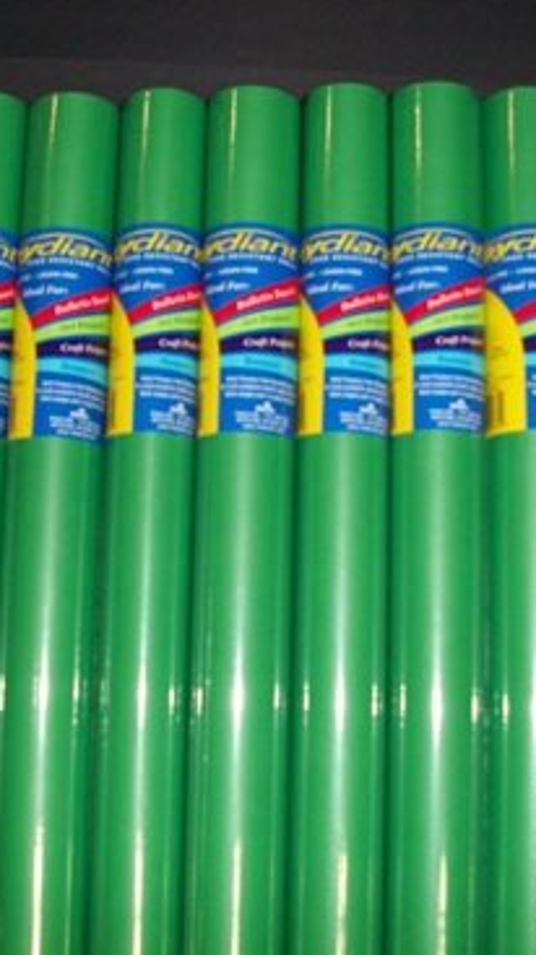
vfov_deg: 39.9
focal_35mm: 52
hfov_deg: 23.0
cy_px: 470
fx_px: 1316
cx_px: 263
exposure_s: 1/125
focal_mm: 6.3
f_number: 3.1
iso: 200
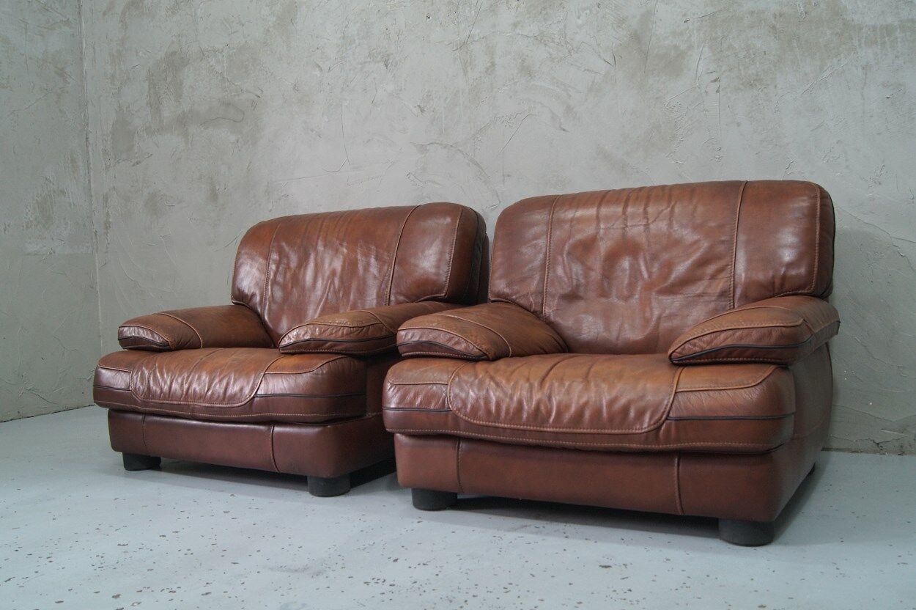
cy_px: 305
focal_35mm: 33
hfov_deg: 57.2
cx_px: 458
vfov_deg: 39.9
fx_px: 839
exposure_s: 1/13
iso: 400
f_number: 8
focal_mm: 22
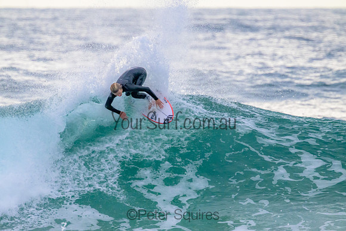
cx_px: 173
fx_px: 7690
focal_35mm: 800
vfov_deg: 1.7
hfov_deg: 2.6
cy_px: 116
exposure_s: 1/2000
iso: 7200
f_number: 11
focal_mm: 800
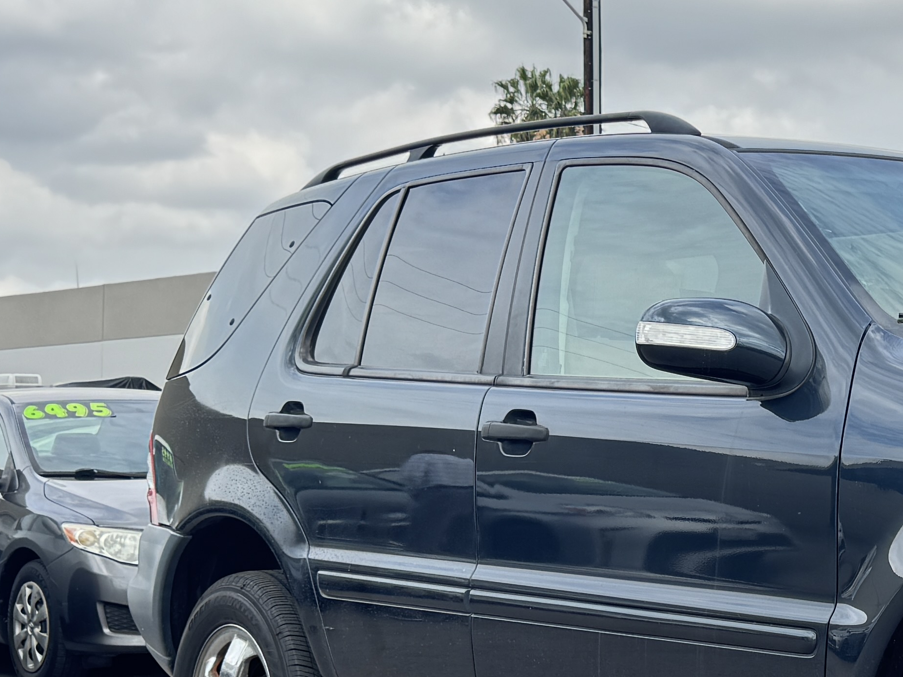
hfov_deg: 24.3
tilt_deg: +0.8
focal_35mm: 74
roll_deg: -0.5
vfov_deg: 19.8
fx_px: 1930
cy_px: 444
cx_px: 1034
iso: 80
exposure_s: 1/853
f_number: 1.78
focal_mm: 6.76
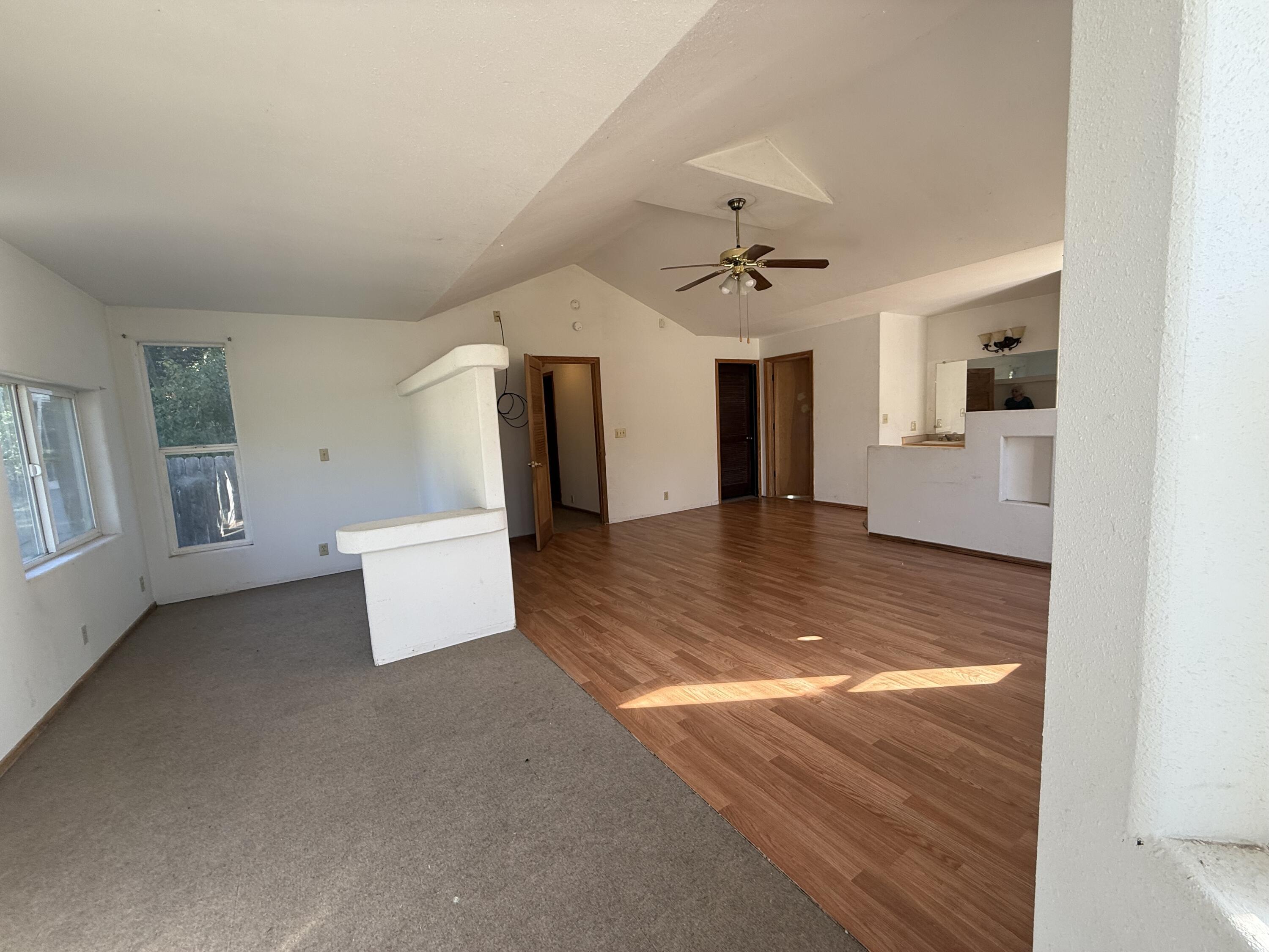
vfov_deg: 85.7
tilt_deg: -6.1
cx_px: 634
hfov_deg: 102.1
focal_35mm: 14
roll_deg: +3.6
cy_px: 476
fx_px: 513
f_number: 2.2
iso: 80
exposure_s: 1/99
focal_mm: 2.22
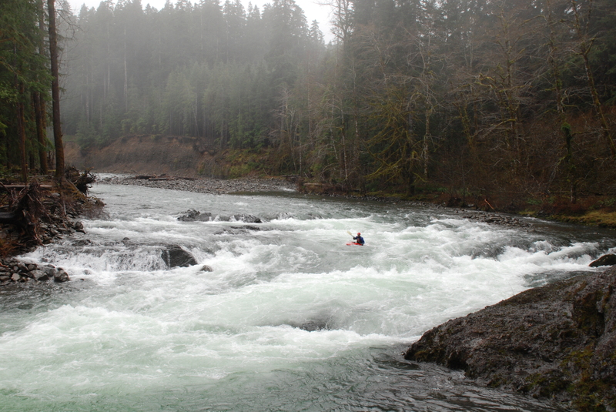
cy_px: 206
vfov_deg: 34.3
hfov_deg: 49.5
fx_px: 668
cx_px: 308
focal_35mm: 39
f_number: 6.3
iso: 400
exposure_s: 1/160
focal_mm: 26
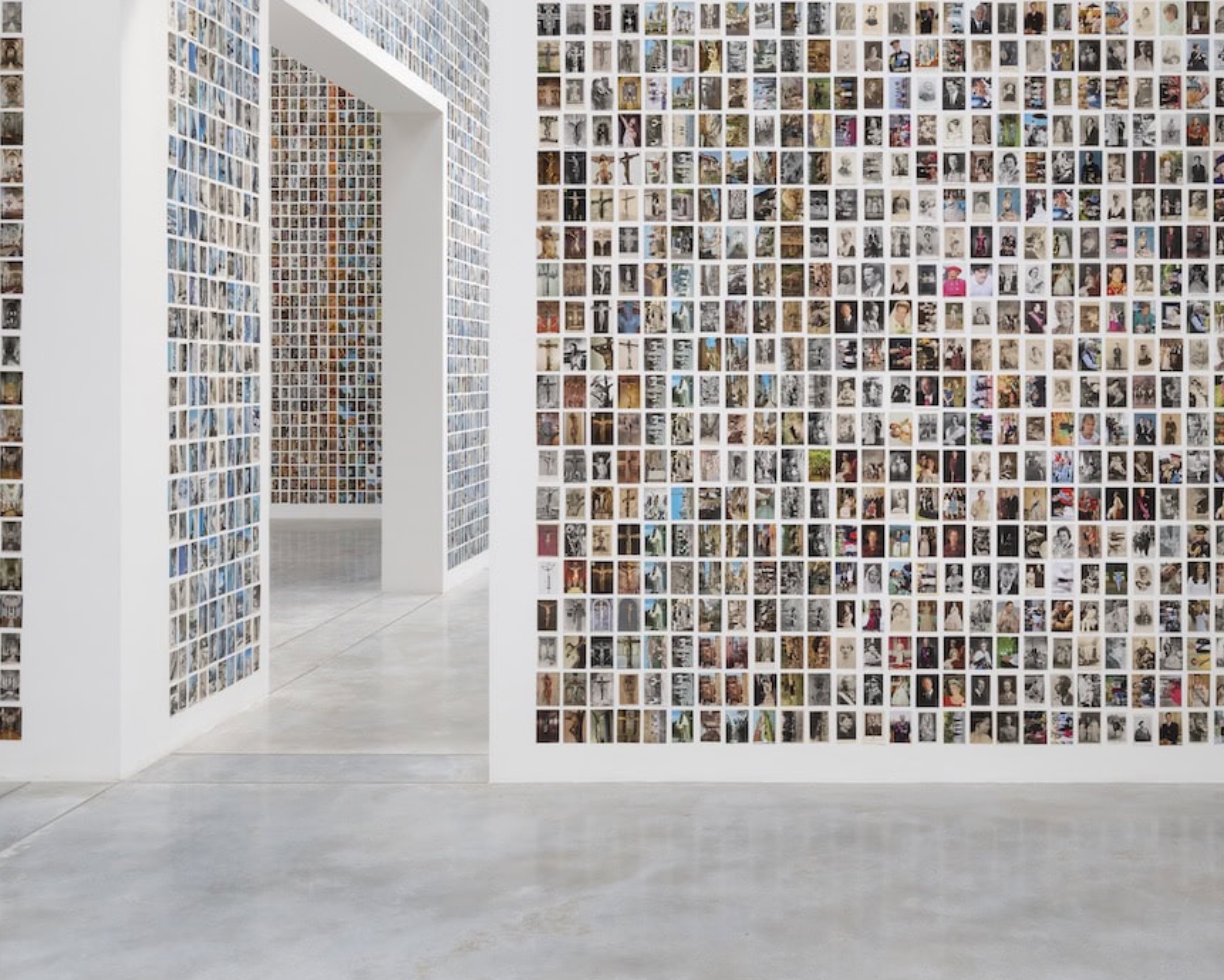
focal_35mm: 36
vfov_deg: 39.9
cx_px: 785
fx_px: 1304
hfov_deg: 49.6
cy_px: 233
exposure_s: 1/4
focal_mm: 20
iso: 64
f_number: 16
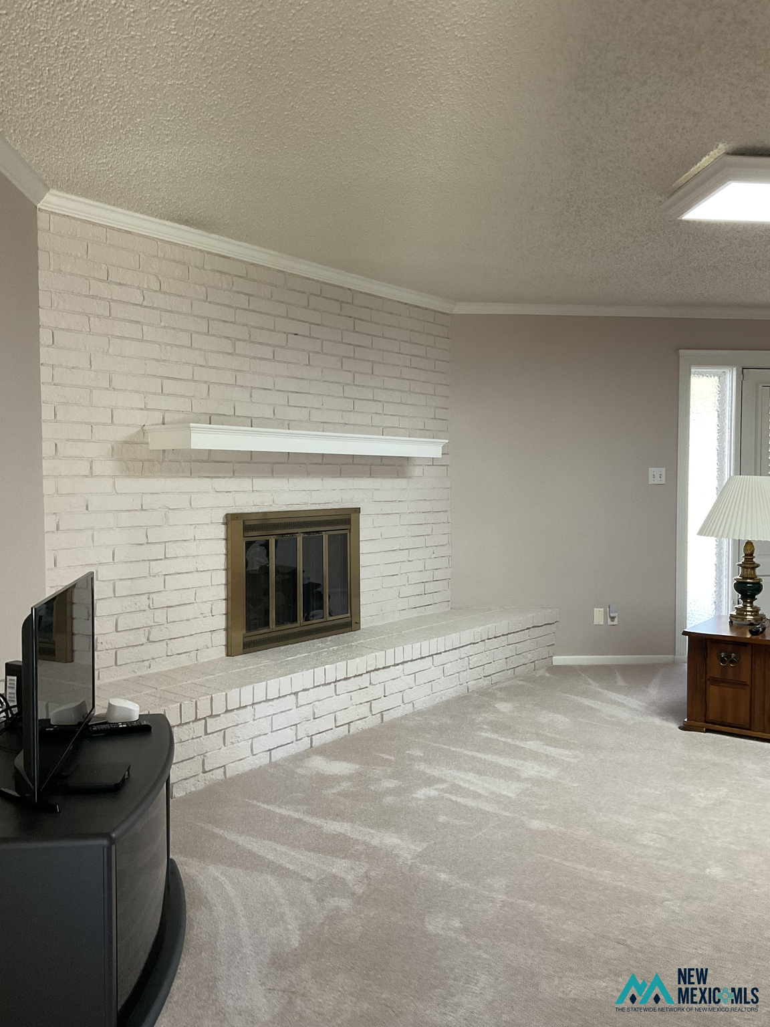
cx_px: 385
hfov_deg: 48.2
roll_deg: -0.5
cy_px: 514
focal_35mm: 29
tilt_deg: -2.3
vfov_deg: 61.7
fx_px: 860
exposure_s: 1/60
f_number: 1.8
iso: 125
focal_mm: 3
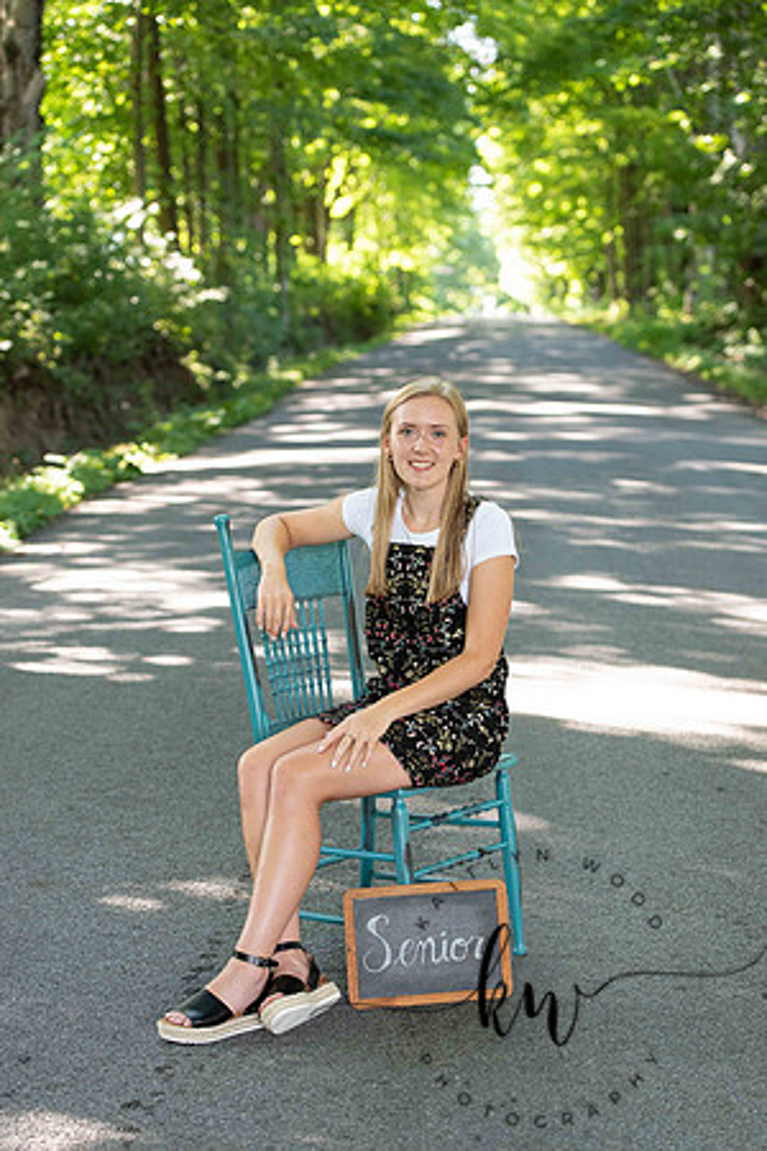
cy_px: 576
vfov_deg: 27.0
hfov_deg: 18.2
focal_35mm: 75
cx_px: 384
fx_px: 2397
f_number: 3.5
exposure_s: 1/200
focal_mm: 75
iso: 640
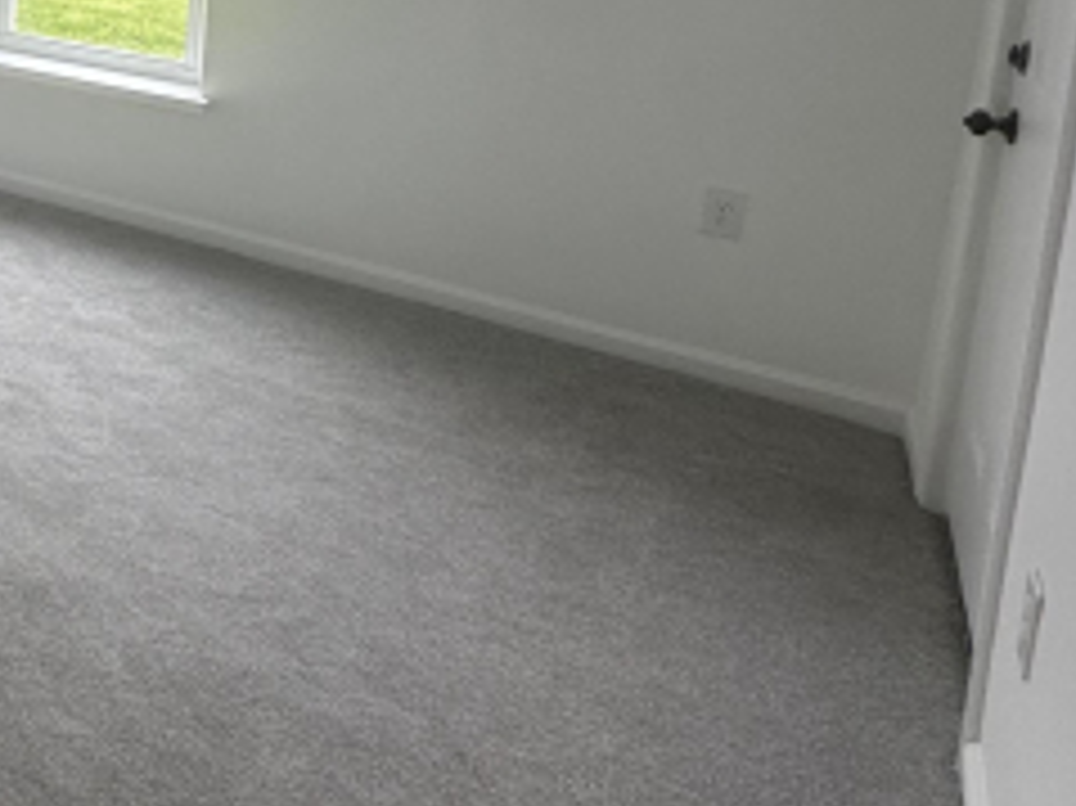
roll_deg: -0.2
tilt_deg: -7.2
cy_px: -81
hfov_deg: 33.1
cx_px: -367
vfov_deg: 32.4
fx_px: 1212
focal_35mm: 39
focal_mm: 2.22
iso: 64
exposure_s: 1/120
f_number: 2.2
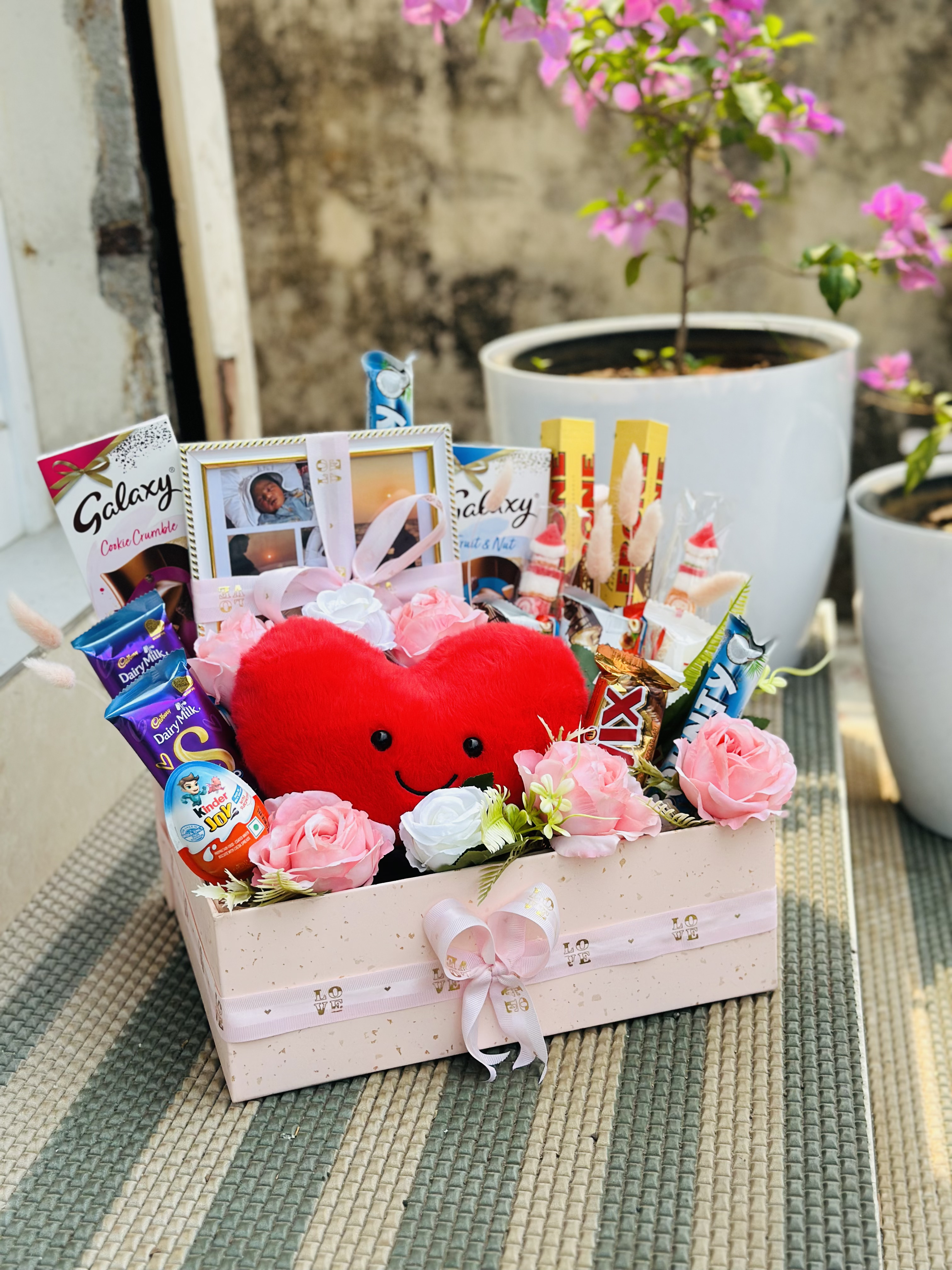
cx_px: 476
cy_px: 635
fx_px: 1760
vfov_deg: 39.7
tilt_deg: -18.2
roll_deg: +4.2
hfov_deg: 30.3
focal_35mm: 48
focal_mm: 6.86
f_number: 1.78
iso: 80
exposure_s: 1/2160
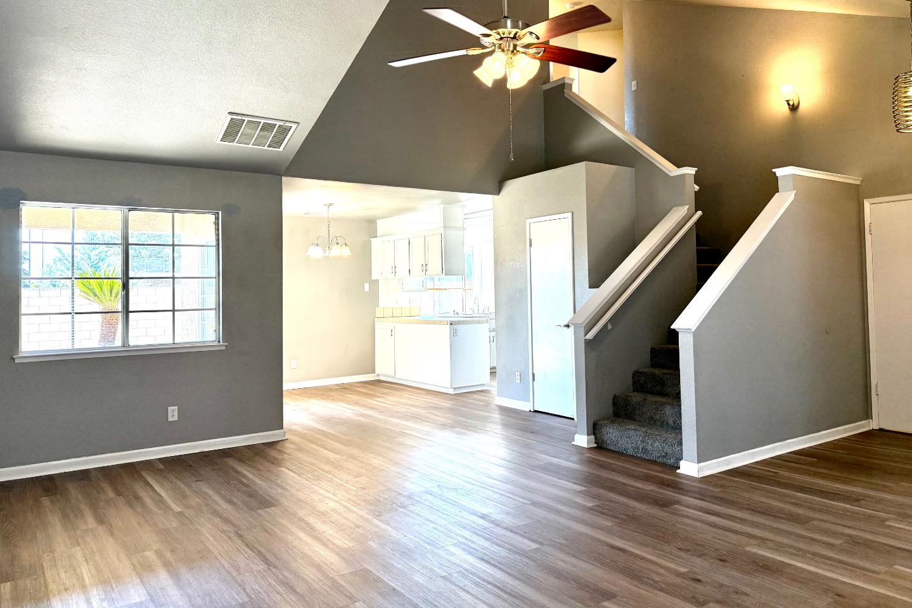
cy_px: 266
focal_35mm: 26
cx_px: 472
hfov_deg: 69.4
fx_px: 659
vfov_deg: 49.5
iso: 200
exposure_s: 1/202
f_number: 1.78
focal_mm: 6.76
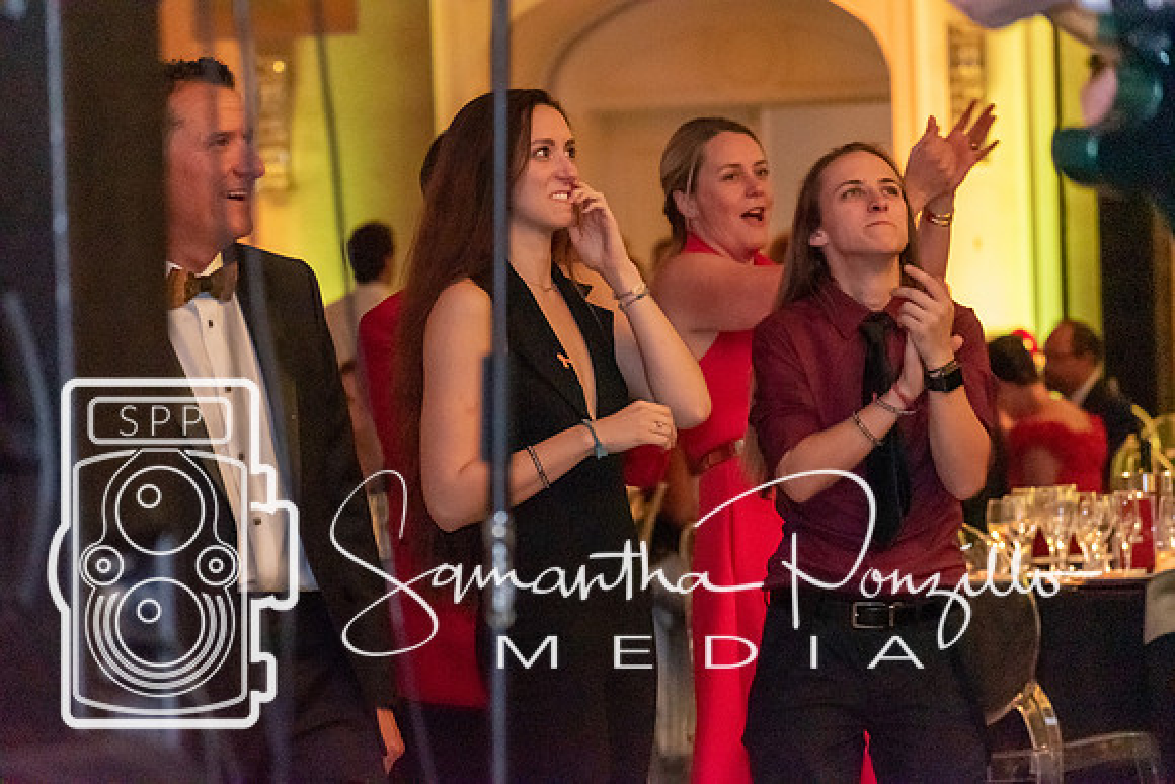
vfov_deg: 7.5
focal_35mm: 183
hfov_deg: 11.2
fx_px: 5974
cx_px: 588
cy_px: 392
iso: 6400
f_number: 4.8
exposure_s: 1/60
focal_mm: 122
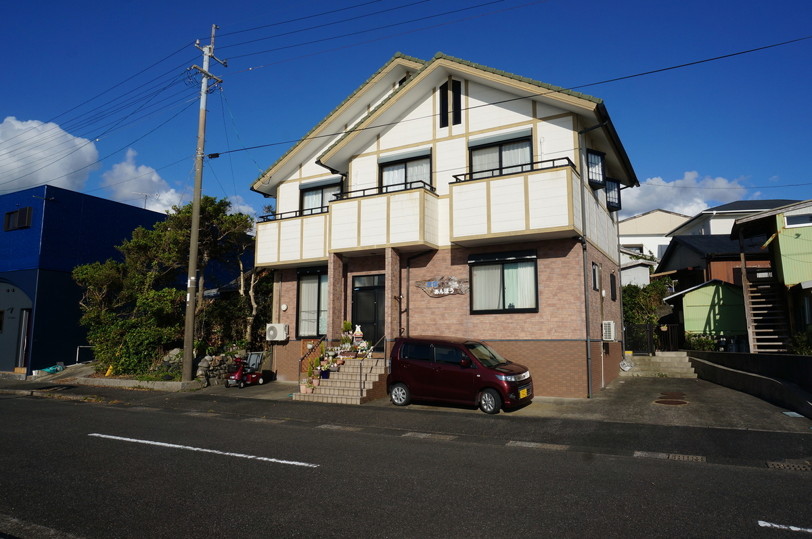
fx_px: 540
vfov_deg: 53.0
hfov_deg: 73.8
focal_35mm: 24
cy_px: 270
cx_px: 406
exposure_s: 1/200
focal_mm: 16
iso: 100
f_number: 13
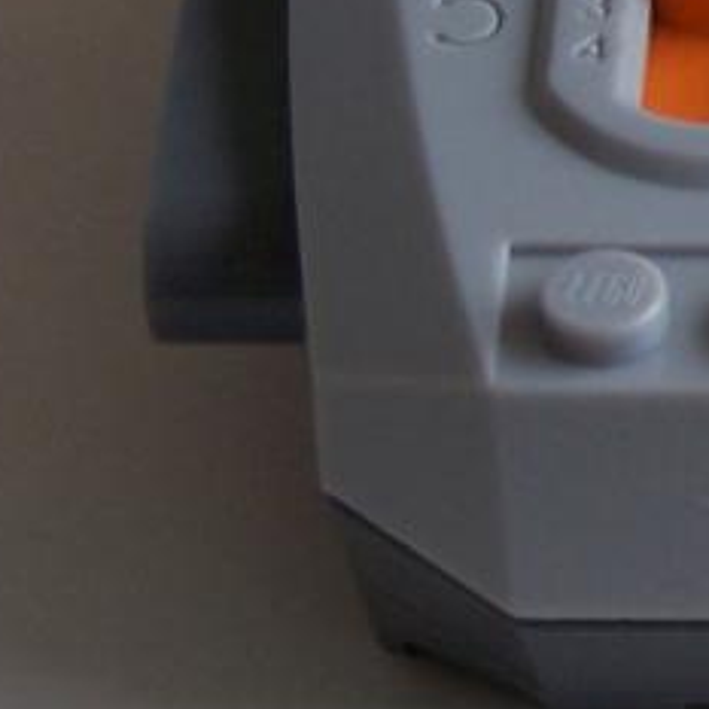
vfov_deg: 5.5
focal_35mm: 319
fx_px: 7392
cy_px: -88
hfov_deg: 5.4
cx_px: 1512
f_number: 3.2
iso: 80
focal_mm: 13.7
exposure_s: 1/90
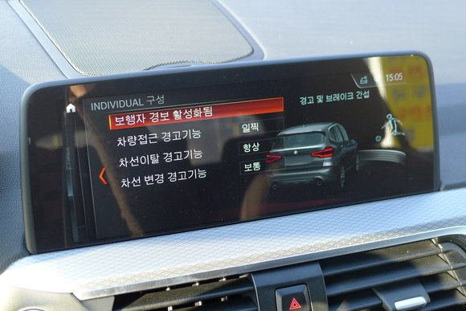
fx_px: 647
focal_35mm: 50
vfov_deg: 27.0
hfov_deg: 39.6
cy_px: 156
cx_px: 233
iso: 160
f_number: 2.7
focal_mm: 10.7
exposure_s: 1/80
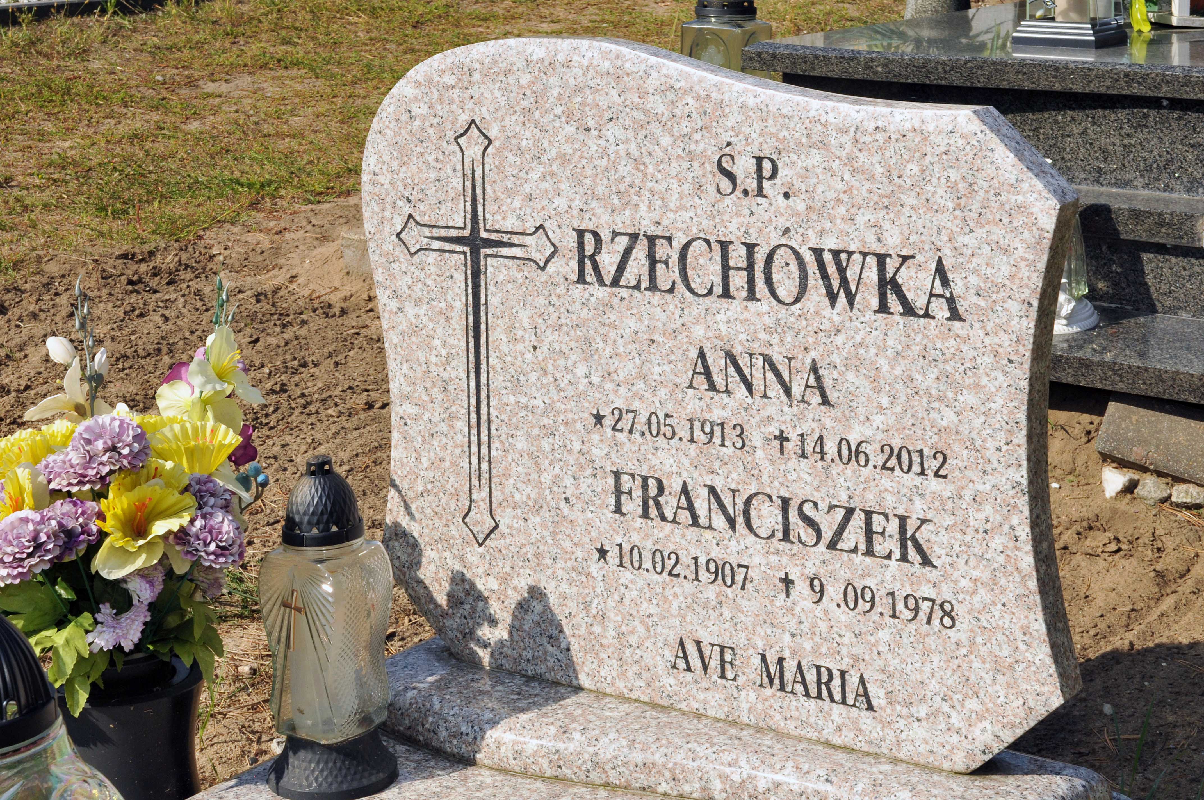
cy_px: 400
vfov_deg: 22.6
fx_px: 2004
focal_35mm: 60
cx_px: 602
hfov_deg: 33.4
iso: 320
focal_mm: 40
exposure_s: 1/250
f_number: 13
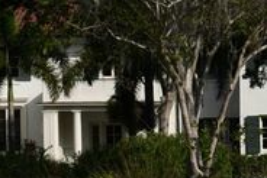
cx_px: 461
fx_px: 1240
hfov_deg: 11.5
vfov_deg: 8.2
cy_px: 169
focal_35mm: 167
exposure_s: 1/400
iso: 100
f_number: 10
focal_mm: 24
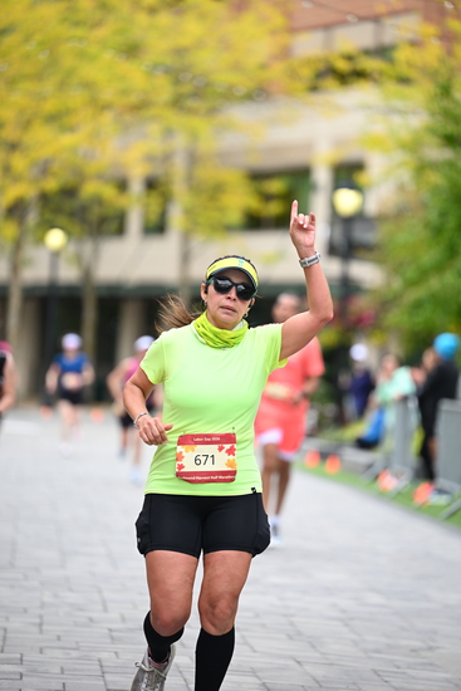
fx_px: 3071
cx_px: 230
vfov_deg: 12.8
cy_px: 346
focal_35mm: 160
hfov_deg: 8.6
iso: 640
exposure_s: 1/2000
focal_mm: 160
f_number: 2.8
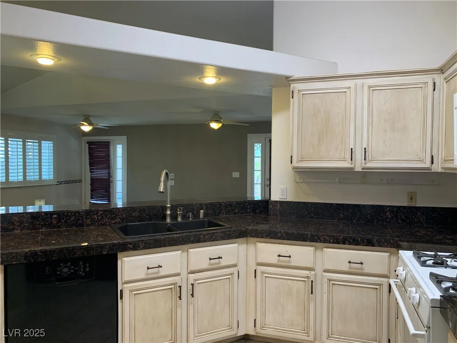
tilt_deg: -2.0
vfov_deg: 53.1
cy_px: 172
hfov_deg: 67.3
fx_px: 343
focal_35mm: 26
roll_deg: -0.5
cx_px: 228
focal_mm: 4.25
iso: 80
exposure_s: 1/60
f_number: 1.8
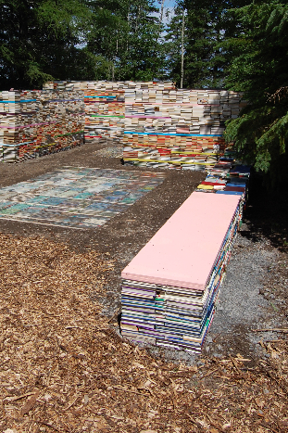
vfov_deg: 51.4
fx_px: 444
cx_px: 98
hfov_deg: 35.6
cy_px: 166
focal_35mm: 37
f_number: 10
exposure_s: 1/400
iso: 200
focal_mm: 18
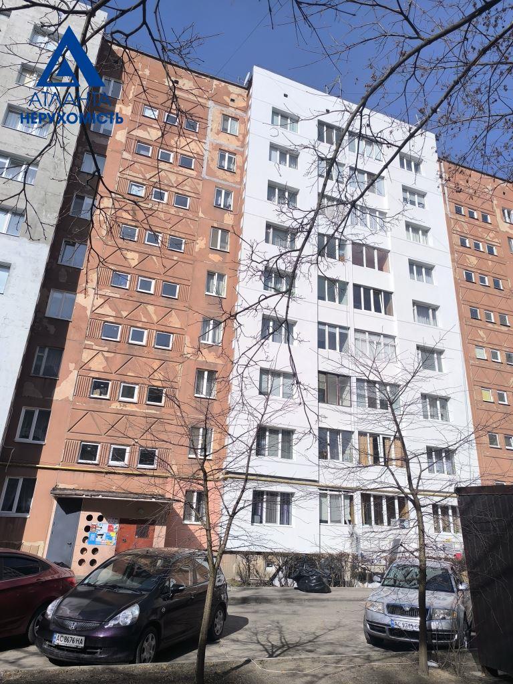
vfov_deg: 73.9
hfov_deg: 58.9
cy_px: 342
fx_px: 454
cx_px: 256
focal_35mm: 23
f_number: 1.65
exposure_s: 1/1290
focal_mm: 6.14
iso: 50
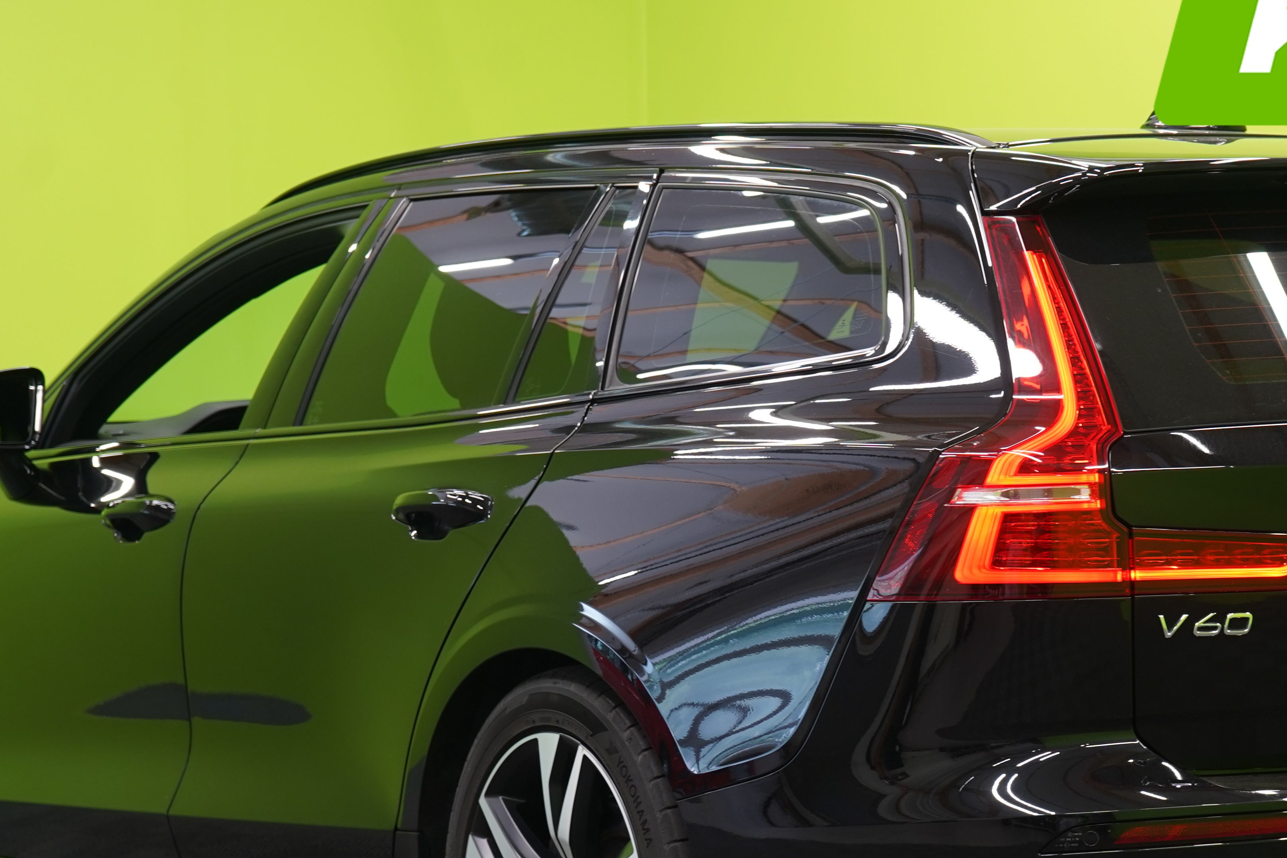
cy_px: 642
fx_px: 3861
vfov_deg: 12.6
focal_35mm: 108
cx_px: 853
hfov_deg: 18.9
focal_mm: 58
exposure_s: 1/25
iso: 400
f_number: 5
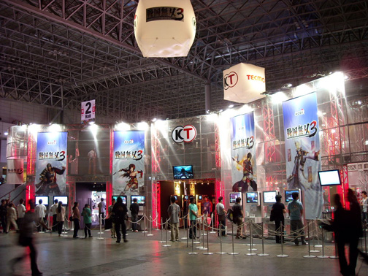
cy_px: 138
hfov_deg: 52.6
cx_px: 184
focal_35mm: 35
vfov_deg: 40.7
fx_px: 372
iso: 109
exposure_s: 1/8
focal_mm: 5.7
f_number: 2.8
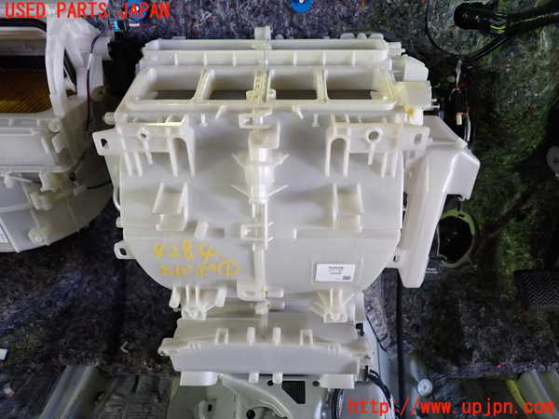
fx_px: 404
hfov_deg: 69.4
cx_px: 280
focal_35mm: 25
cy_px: 210
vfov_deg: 54.9
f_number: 2
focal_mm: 4.5
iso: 250
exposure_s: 1/30
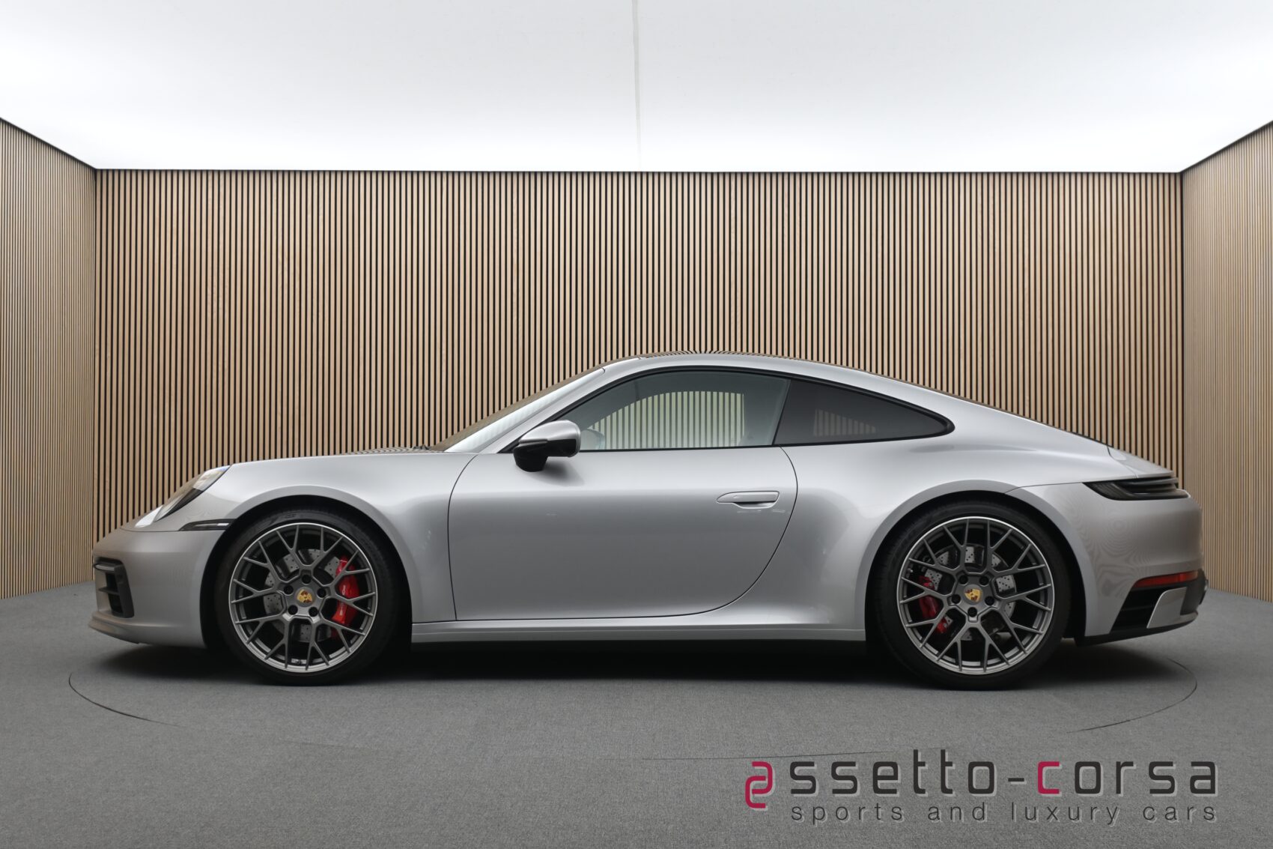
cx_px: 636
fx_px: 1485
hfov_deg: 46.4
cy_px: 424
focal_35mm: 42
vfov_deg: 31.9
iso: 560
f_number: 4.5
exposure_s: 1/50
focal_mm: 28
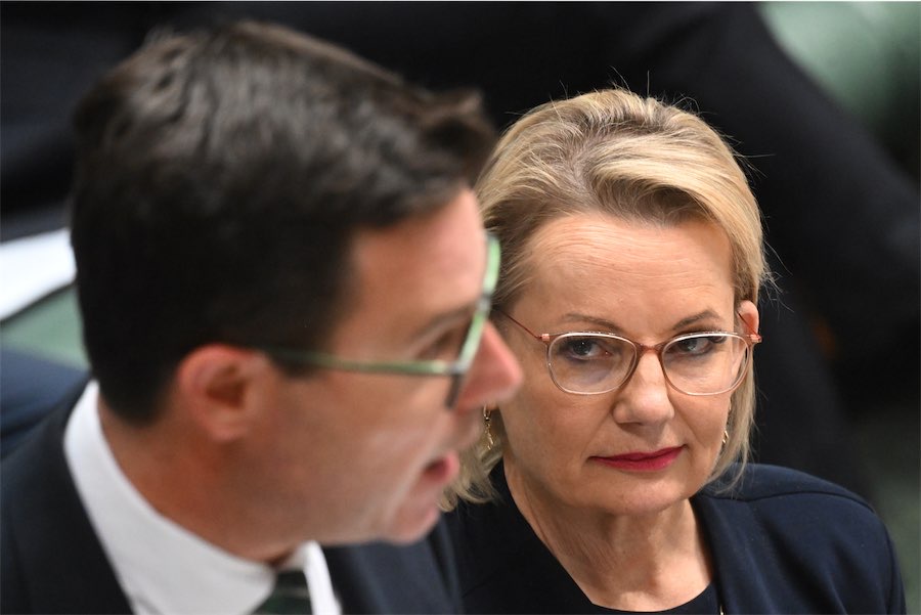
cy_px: 308
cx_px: 460
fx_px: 12797
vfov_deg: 2.8
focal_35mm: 500
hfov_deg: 4.1
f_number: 8
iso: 8000
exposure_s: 1/80
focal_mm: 500
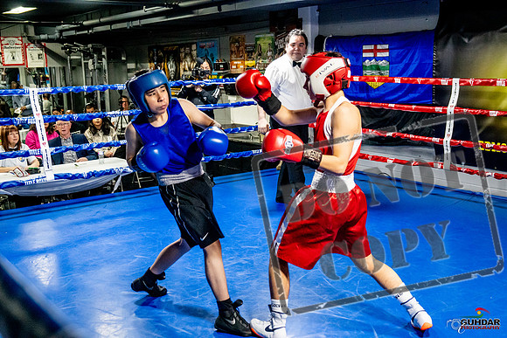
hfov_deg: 46.4
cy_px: 169
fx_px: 592
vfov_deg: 31.9
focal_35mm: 42
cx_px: 254
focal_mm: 28
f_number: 2.8
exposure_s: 1/800
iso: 5000
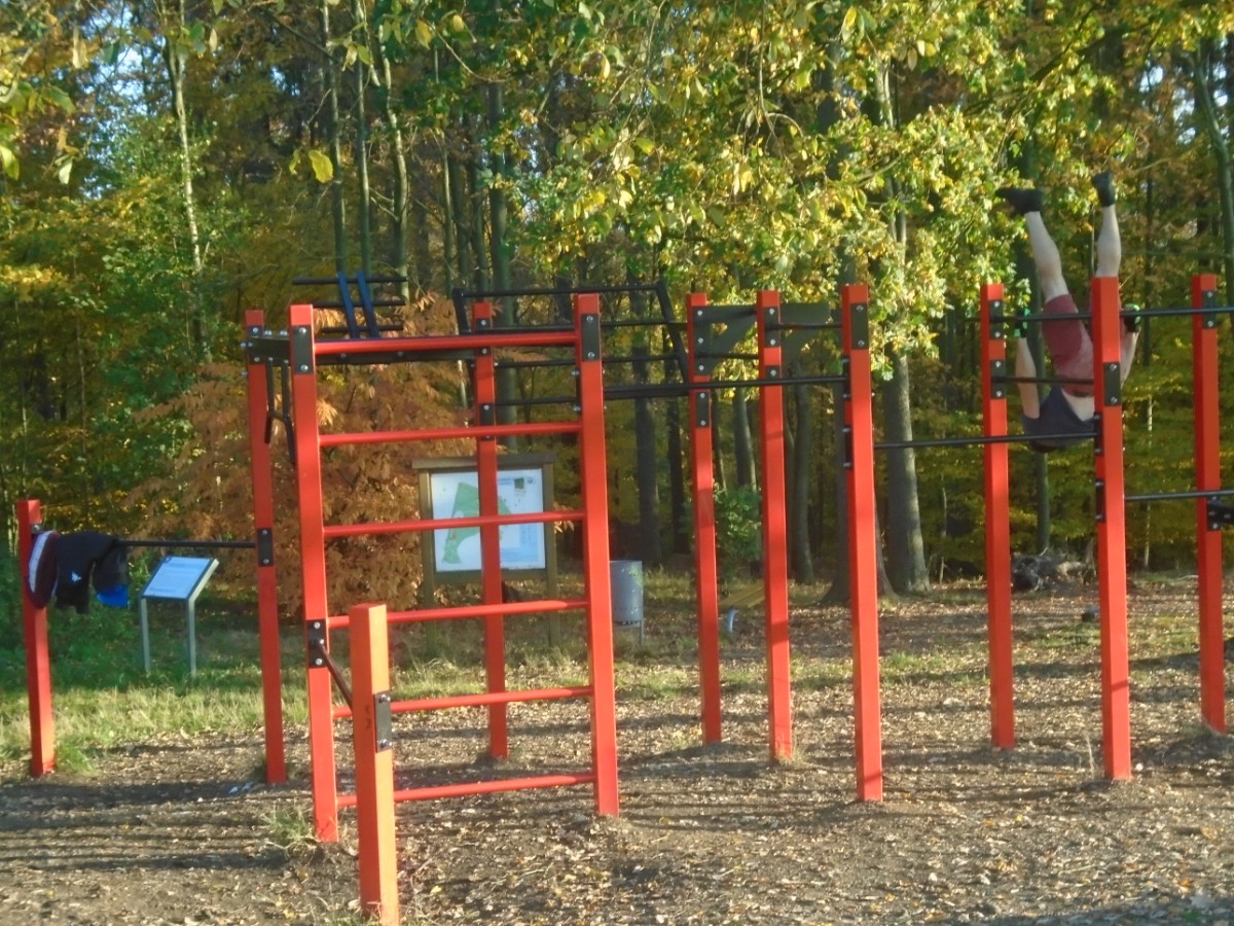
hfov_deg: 33.2
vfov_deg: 25.2
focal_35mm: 58
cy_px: 463
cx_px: 617
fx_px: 2068
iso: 320
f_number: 4.9
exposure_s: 1/125
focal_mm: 10.2
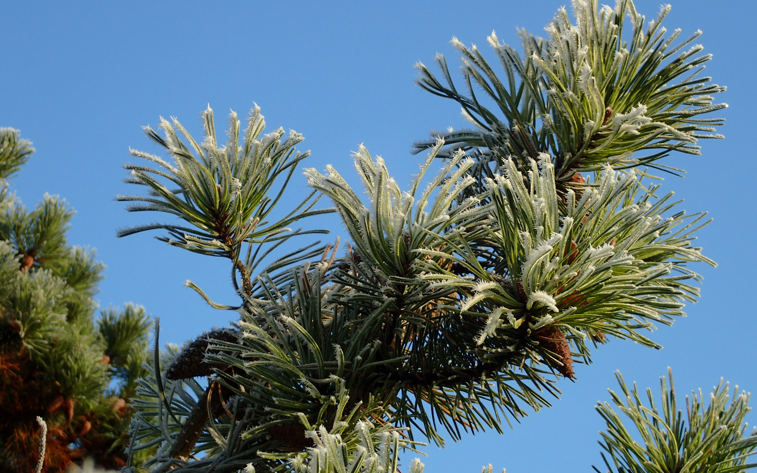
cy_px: 201
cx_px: 377
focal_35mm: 91
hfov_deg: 22.8
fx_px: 1878
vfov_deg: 14.4
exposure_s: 1/160
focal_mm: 15.41
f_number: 6.3
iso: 100
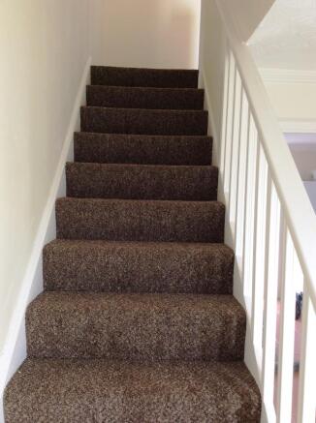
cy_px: 212
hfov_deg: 44.0
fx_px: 391
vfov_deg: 56.9
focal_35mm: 32
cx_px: 158
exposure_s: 1/33
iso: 40
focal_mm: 3.3
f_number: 2.4
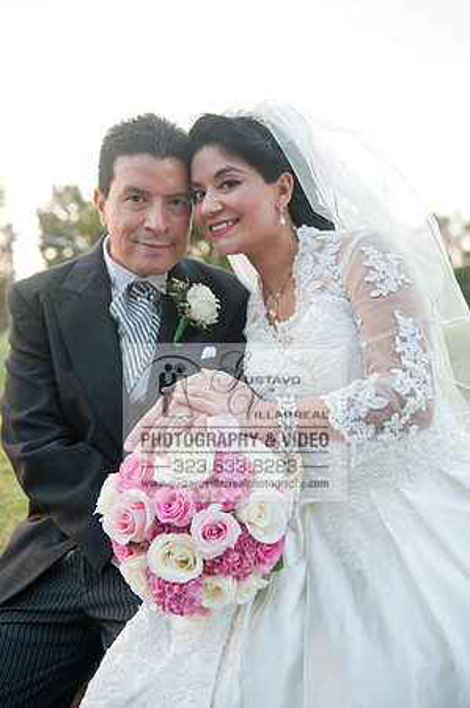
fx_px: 785
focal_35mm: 40
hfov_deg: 33.3
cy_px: 354
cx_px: 235
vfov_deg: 48.5
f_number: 3.2
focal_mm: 40
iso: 400
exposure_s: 1/160
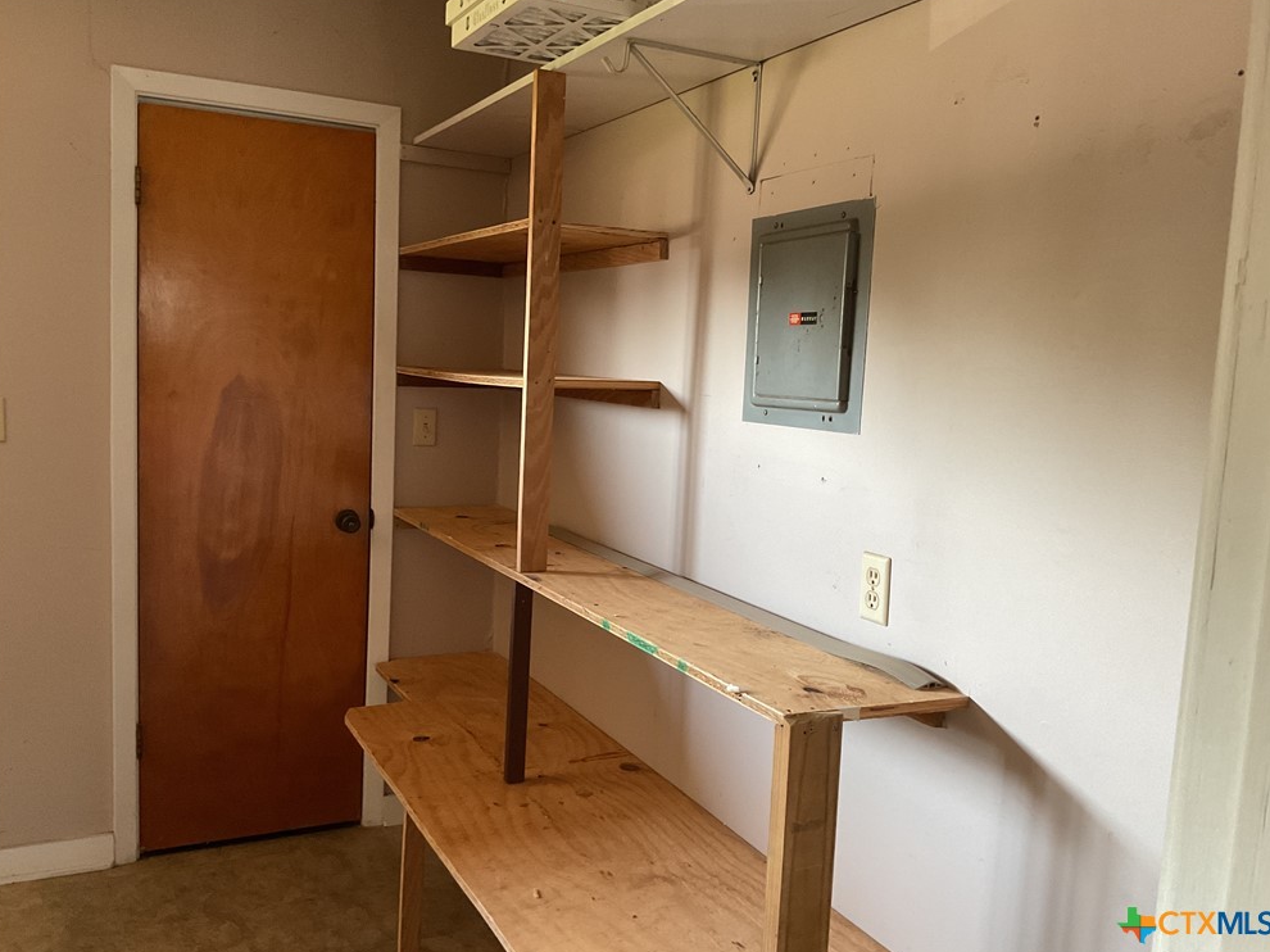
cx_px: 648
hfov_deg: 60.0
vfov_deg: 46.8
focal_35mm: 30
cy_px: 477
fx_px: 1100
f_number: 1.8
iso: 160
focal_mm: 3
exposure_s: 1/60
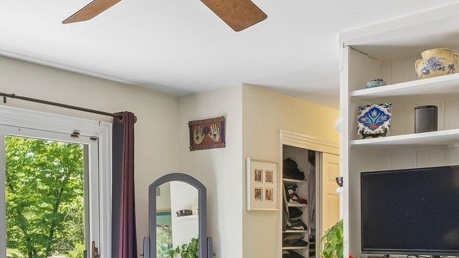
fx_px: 572
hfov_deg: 43.4
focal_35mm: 47
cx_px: 177
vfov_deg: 24.7
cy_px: 234
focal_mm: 10
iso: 250
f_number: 8
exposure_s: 1/4
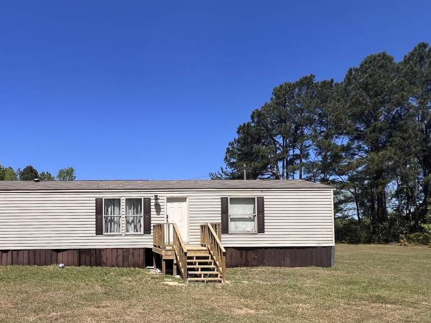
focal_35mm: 22
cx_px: 118
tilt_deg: +0.7
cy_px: 231
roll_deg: +0.2
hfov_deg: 72.1
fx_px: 274
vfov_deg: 58.7
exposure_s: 1/2320
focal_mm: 1.57
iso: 32
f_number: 1.8
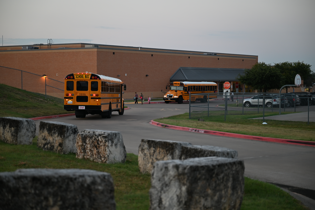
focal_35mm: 70
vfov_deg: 19.5
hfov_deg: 28.8
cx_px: 158
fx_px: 613
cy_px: 105
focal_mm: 70
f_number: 2.8
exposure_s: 1/200
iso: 400
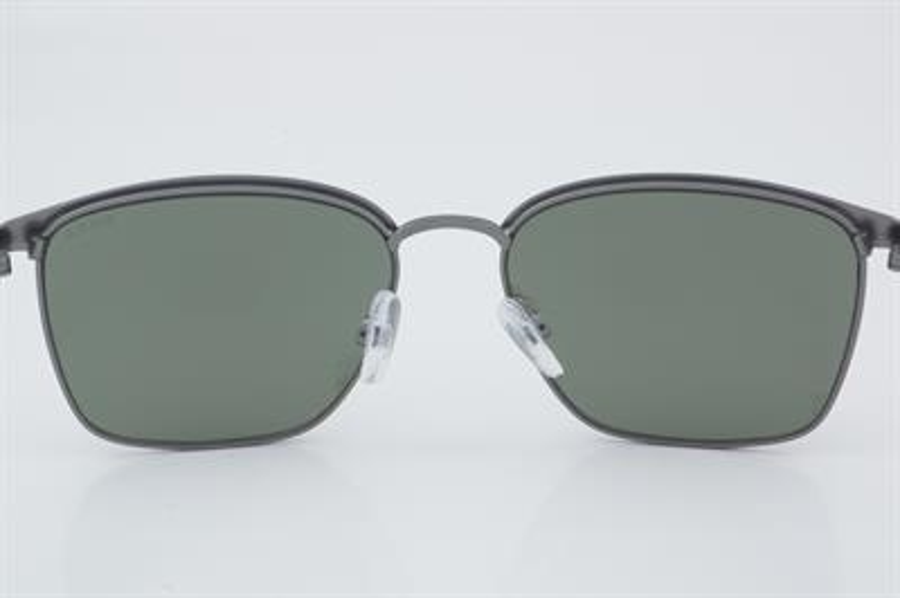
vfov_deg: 16.5
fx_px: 2061
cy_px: 299
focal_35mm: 82
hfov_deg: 24.6
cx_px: 450
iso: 100
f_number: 32
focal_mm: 55
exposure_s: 1/3
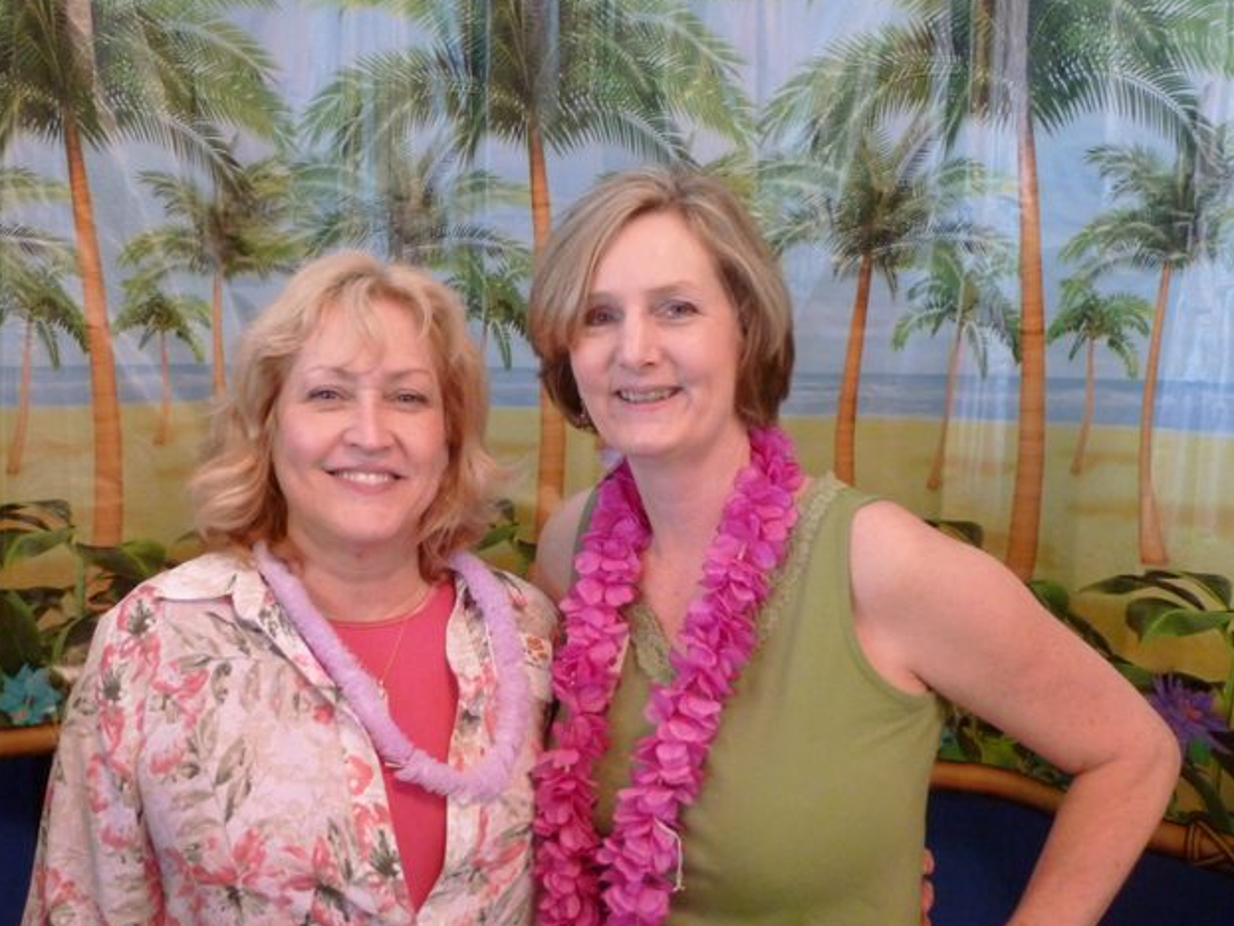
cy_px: 470
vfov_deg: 39.7
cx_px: 528
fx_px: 1284
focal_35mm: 36
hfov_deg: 51.2
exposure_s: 1/15
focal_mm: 5
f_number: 3.3
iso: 400
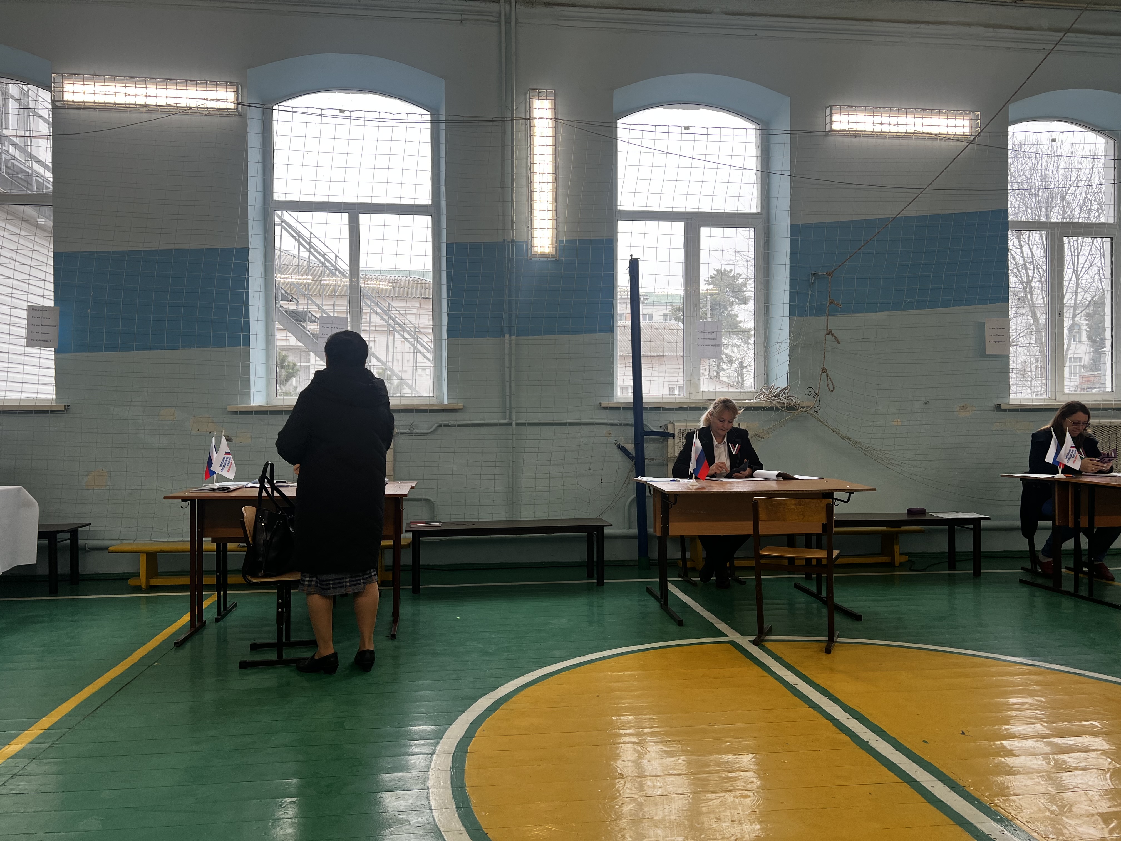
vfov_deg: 53.1
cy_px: 420
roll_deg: -0.3
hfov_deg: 67.3
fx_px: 842
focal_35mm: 26
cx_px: 560
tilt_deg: -0.7
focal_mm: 5.7
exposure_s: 1/121
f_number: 1.5
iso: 50
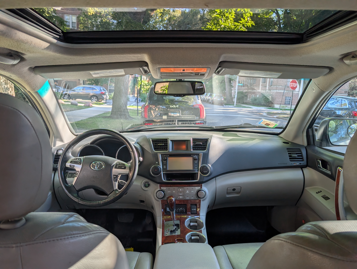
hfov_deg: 71.5
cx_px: 178
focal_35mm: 24
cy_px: 134
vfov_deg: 56.9
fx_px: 248
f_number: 1.68
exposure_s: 1/359
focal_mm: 6.9
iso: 20
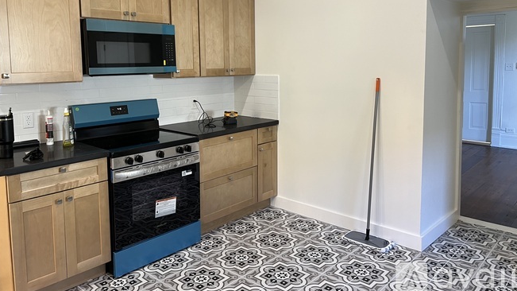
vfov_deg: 39.7
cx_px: 259
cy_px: 95
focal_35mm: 29
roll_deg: +0.3
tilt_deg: -5.8
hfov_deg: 66.1
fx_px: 398
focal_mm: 5.7
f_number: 1.5
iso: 100
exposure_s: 1/60
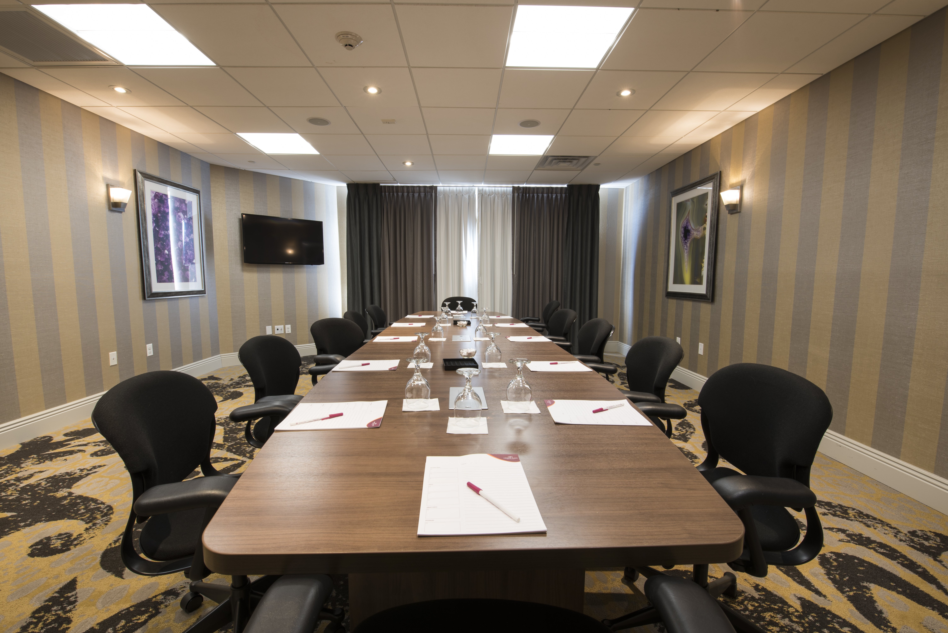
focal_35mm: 15
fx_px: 395
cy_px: 316
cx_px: 474
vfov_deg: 77.4
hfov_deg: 100.4
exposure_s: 2
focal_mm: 15
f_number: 16
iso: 100
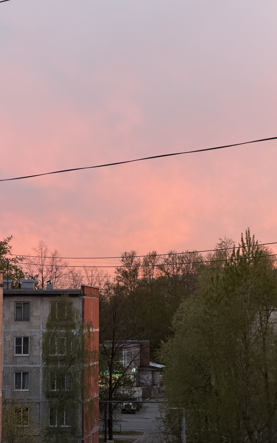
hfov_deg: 12.2
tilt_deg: +3.3
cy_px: 223
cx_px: 136
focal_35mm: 107
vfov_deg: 19.5
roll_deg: +0.3
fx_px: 1292
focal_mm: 16.89
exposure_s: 1/100
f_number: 2.8
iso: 500
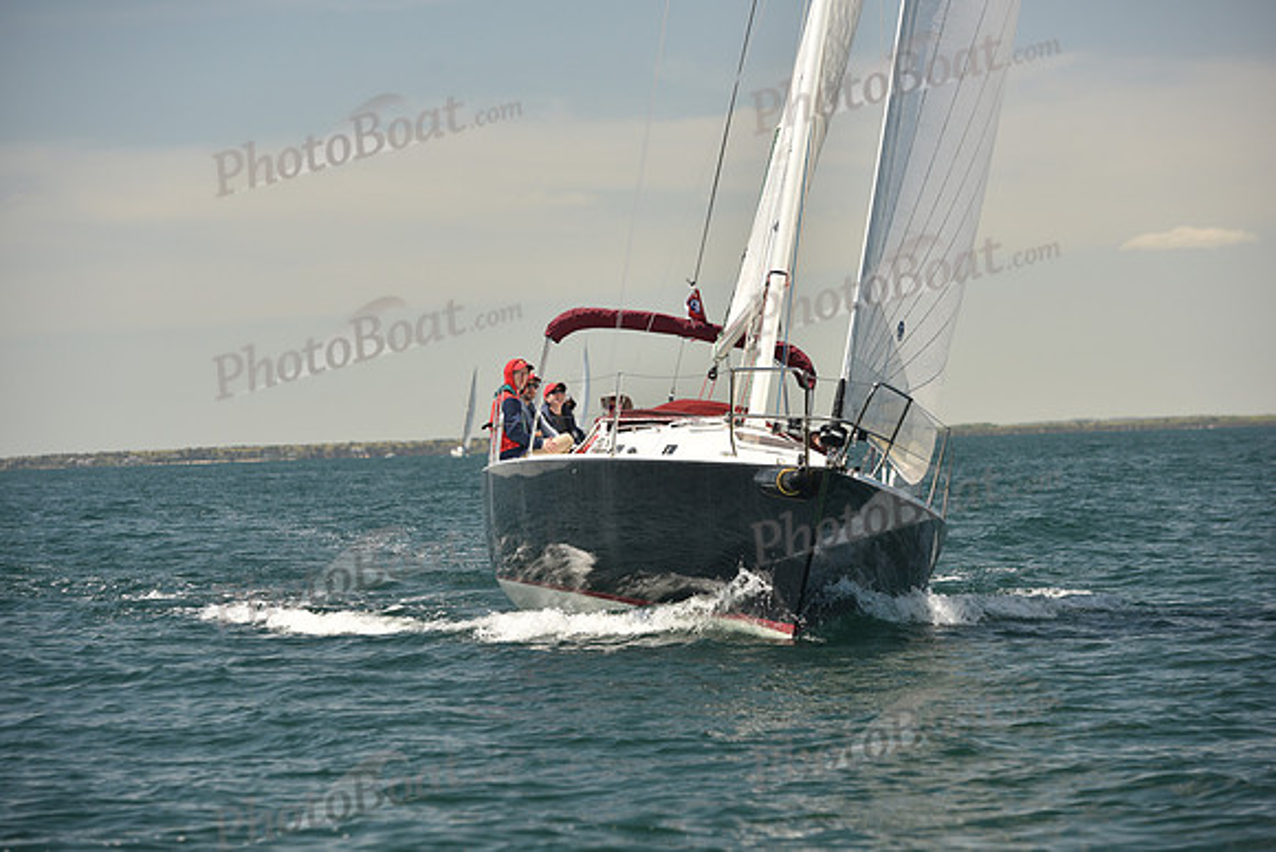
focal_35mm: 140
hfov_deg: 14.7
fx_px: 4963
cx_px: 638
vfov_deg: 9.8
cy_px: 426
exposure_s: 1/800
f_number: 5
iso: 250
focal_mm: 140
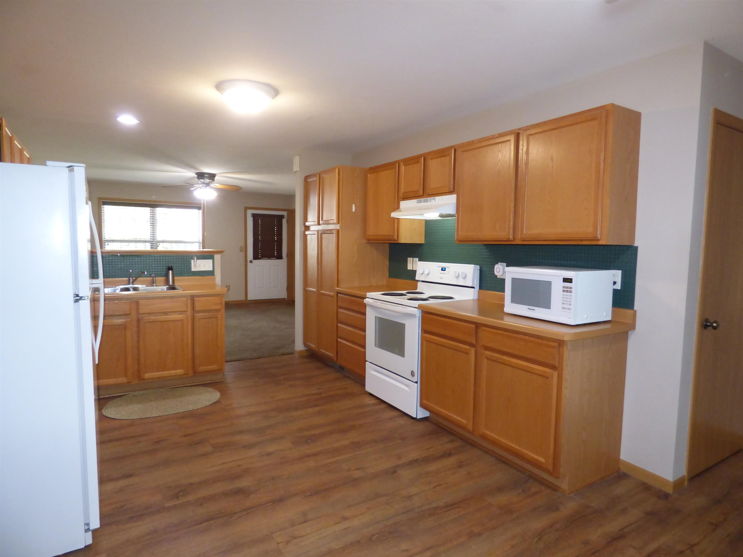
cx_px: 372
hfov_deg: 81.7
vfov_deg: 66.0
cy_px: 278
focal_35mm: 20
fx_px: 429
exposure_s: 1/60
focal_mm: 3.58
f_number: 2.8
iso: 500
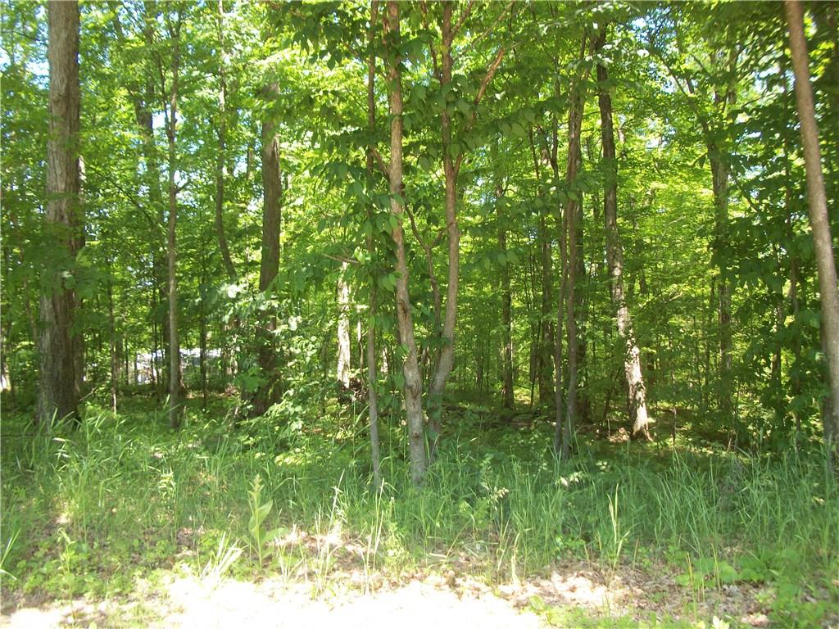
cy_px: 314
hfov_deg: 56.8
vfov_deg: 44.2
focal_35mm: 32
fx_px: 776
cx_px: 420
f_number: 2.9
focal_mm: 5.7
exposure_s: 1/80
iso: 80
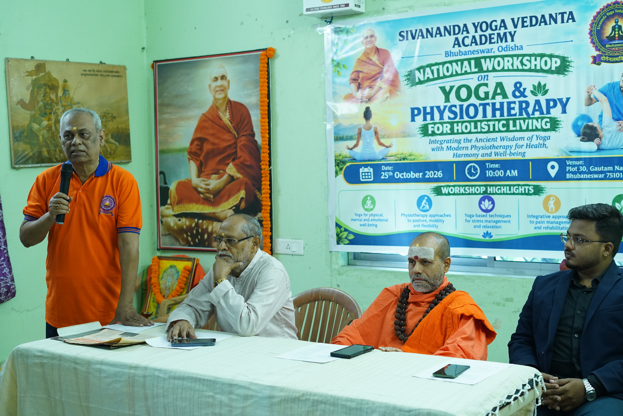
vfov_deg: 27.0
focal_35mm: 50
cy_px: 208
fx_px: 865
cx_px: 312
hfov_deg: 39.6
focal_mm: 50
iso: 2500
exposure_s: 1/80
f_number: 3.2
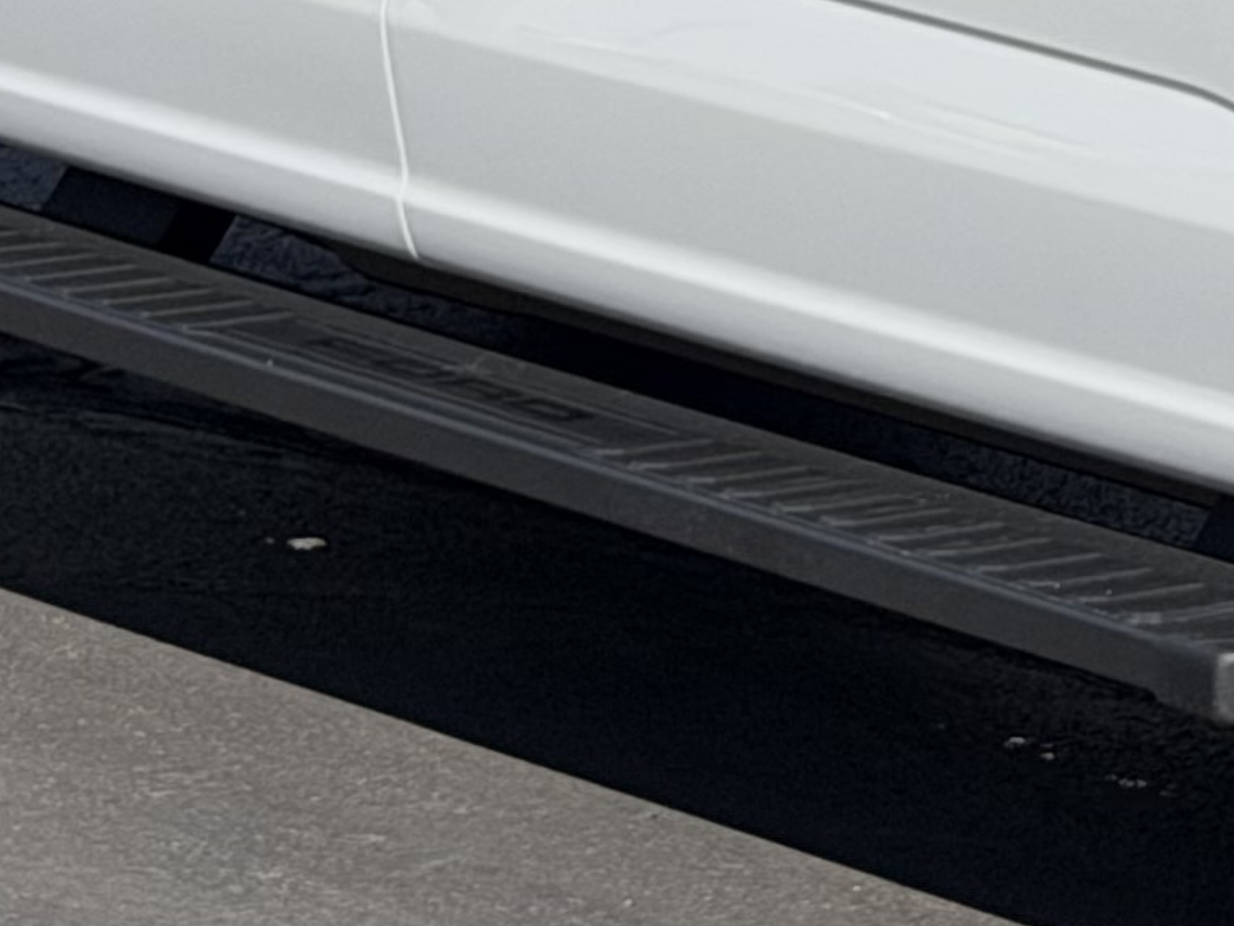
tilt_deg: -6.1
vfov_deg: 5.9
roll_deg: -3.8
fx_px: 9020
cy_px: -108
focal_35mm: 253
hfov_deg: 7.7
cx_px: 1653
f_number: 1.78
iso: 80
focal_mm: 6.76
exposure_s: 1/7143
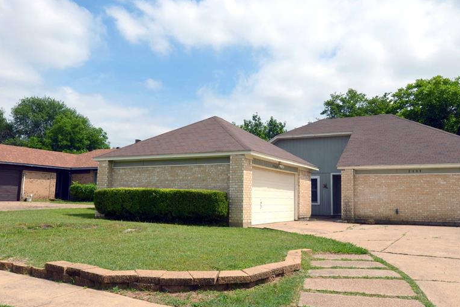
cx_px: 236
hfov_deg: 58.7
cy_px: 155
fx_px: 409
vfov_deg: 41.1
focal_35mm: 32
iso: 100
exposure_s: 1/200
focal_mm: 16
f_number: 13
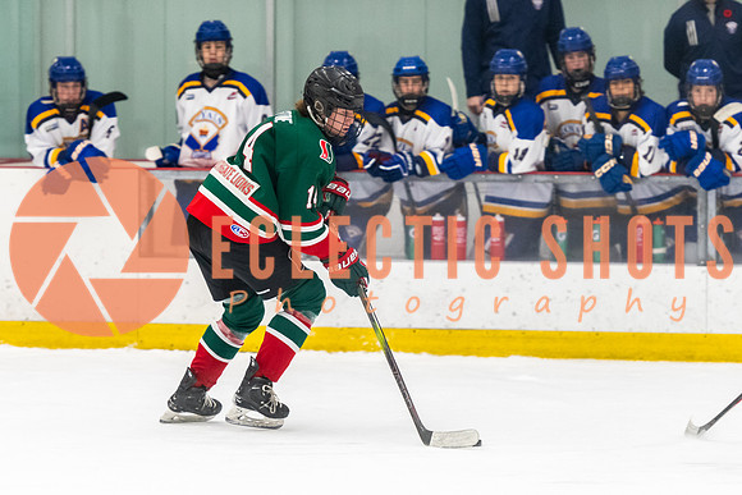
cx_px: 371
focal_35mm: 235
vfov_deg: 5.9
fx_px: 4839
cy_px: 297
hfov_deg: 8.8
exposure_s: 1/800
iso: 4000
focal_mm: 140
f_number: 2.8
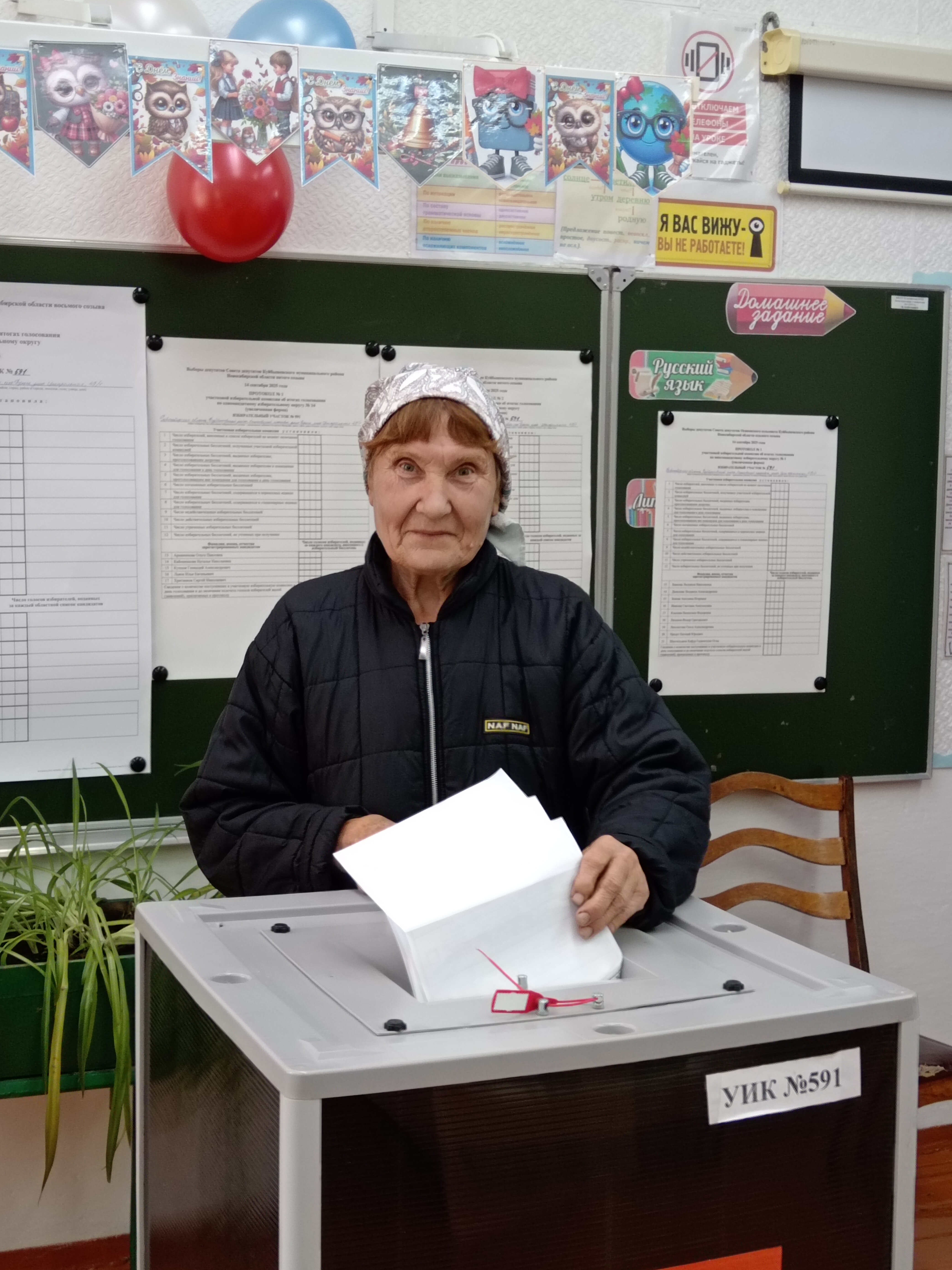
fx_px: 1833
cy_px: 641
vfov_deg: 38.2
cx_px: 487
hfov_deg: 29.1
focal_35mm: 50
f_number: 1.9
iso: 521
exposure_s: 1/50
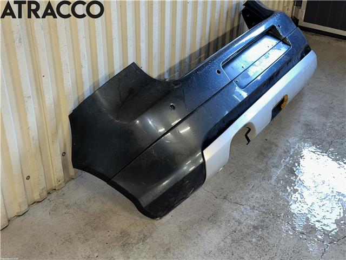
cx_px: 173
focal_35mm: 48
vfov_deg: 30.3
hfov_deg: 39.7
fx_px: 480
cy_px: 130
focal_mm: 6.86
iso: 64
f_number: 1.78
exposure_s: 1/14
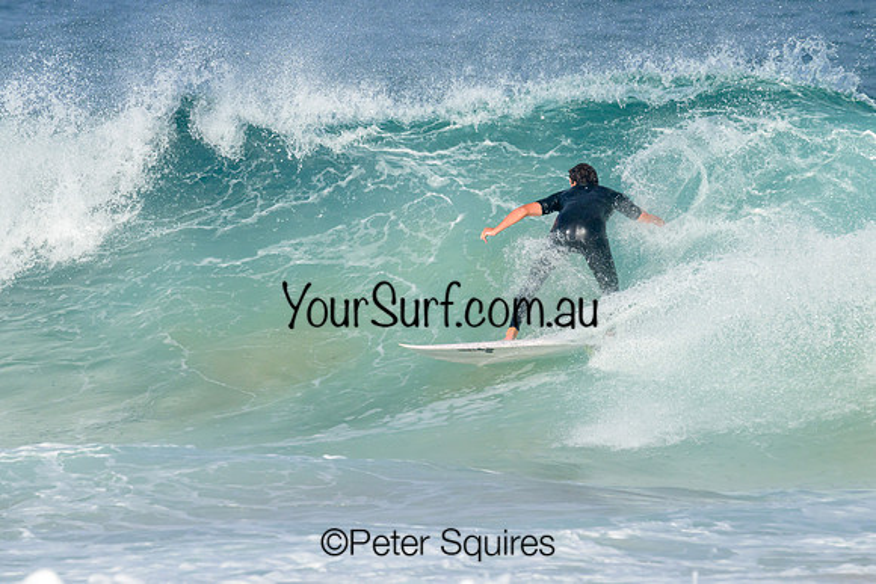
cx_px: 441
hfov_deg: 2.7
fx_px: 18696
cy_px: 197
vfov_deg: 1.8
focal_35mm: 768
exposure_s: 1/1600
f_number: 11
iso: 640
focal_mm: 550
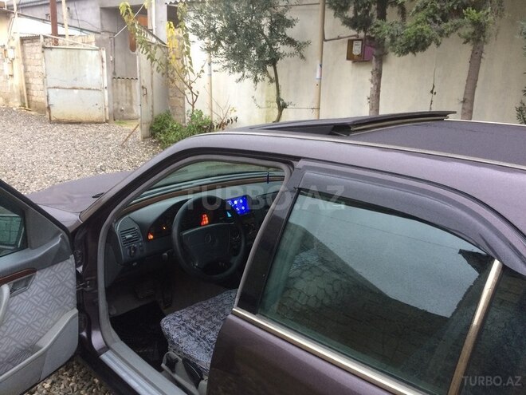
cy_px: 198
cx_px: 263
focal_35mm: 29
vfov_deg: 48.2
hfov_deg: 61.7
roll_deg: -2.7
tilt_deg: -15.2
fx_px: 441
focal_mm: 4.15
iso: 125
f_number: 2.2
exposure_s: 1/33
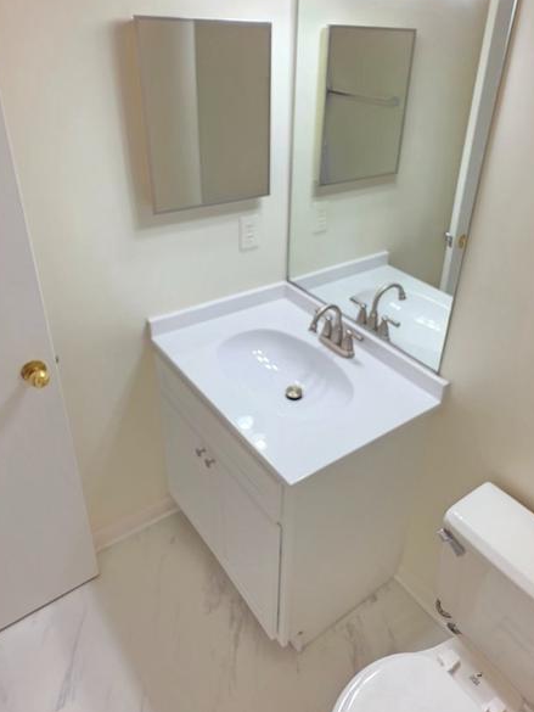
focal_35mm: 24
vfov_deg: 71.3
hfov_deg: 56.6
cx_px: 303
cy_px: 315
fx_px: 493
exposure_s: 1/120
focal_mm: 2.2
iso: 80
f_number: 1.9
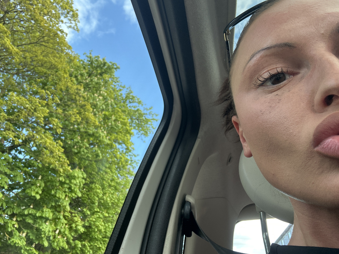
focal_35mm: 25
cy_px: 127
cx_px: 158
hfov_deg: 69.3
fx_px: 245
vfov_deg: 54.9
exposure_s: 1/118
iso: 80
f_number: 1.9
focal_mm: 2.69
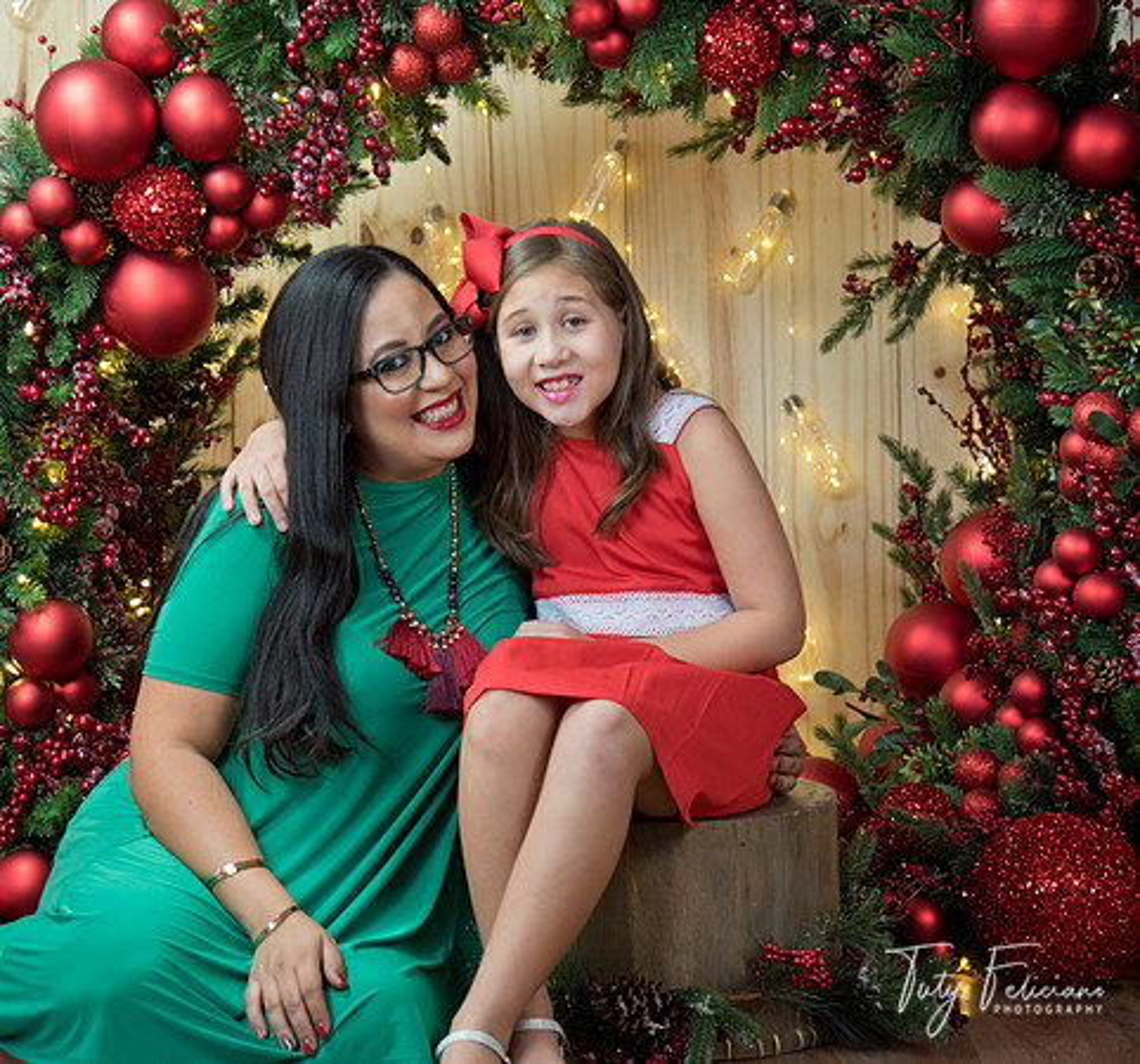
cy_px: 532
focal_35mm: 101
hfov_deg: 17.8
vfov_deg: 16.7
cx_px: 470
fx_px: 3635
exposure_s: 1/80
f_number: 4.5
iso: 1000
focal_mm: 82
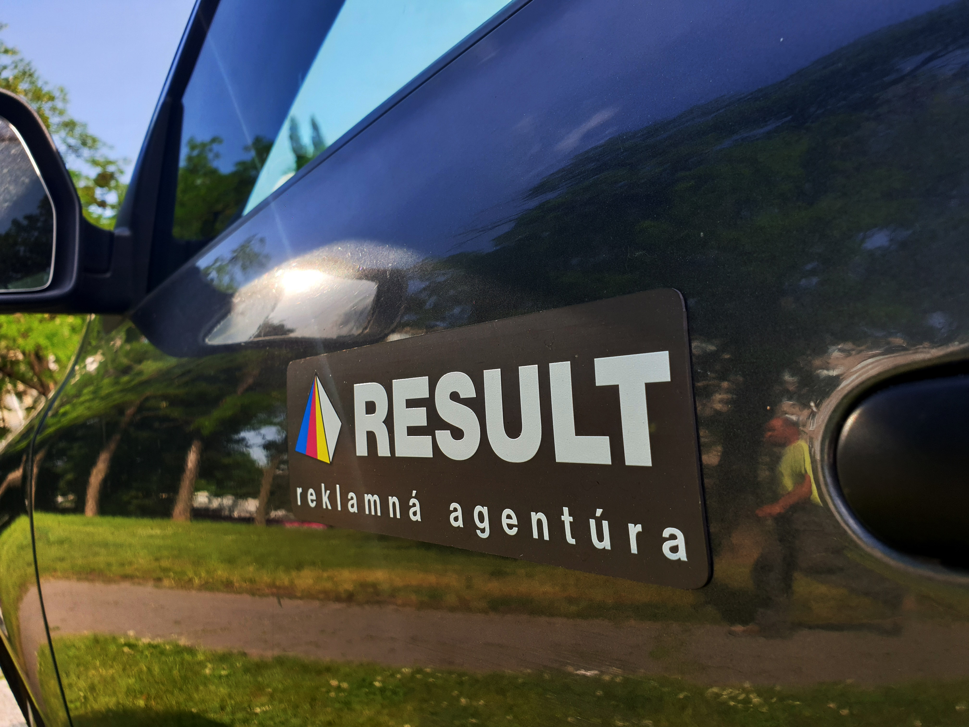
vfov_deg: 53.1
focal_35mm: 26
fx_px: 728
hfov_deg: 67.3
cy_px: 364
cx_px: 484
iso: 50
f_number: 2.4
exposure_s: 1/426
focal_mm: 4.3
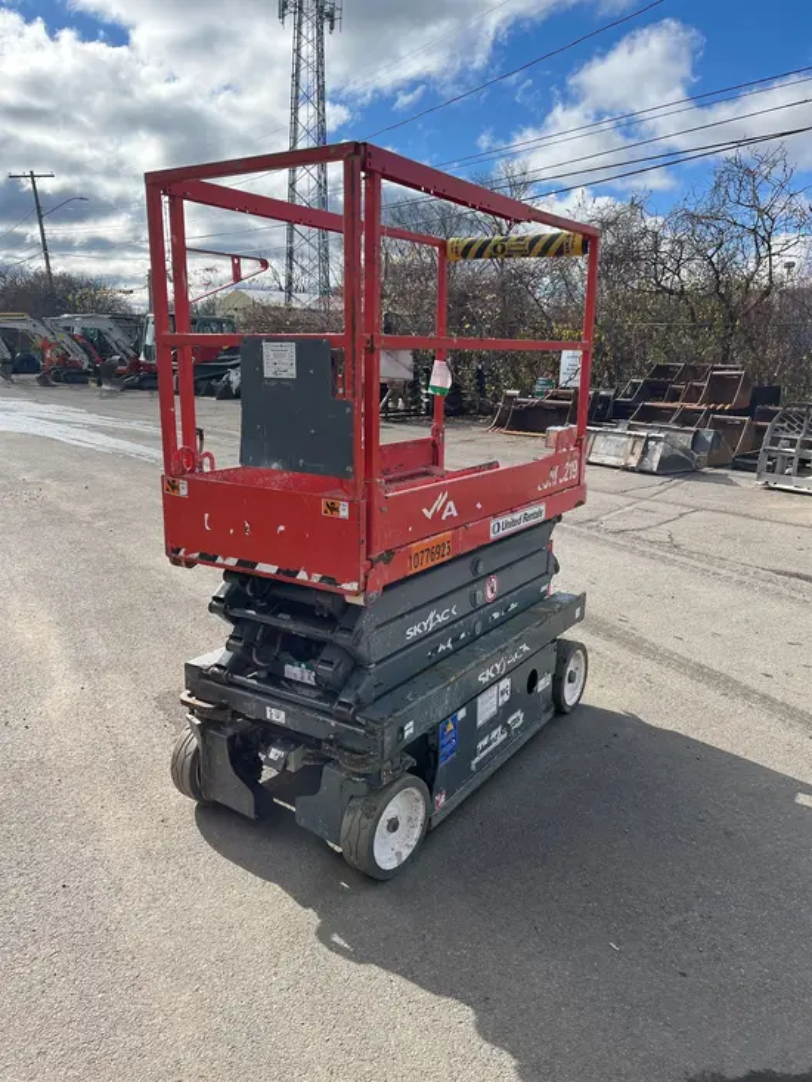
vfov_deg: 67.3
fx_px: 813
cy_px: 541
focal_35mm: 26
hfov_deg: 53.1
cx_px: 406
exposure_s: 1/2688
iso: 50
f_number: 1.6
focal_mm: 5.1
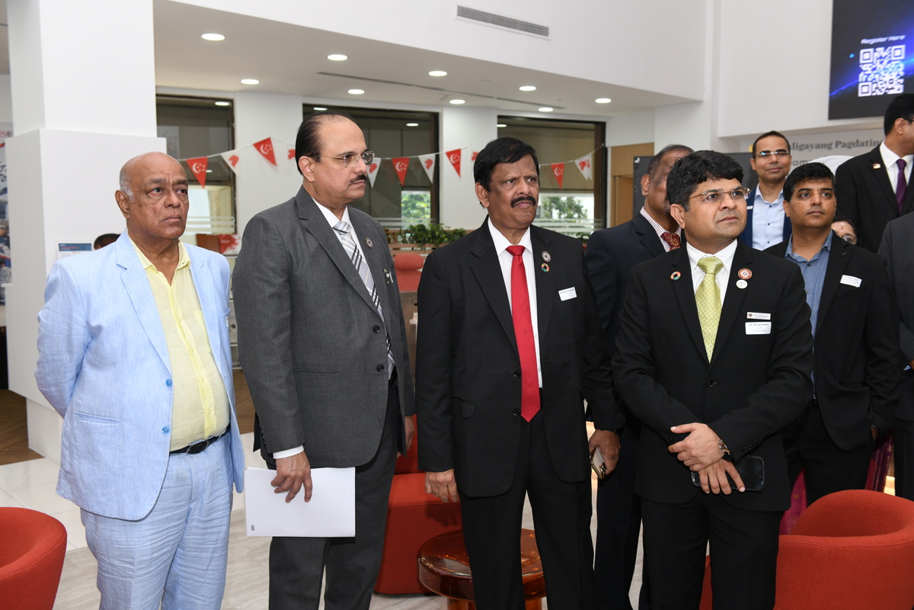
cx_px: 457
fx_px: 863
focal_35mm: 34
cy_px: 305
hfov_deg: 55.8
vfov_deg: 38.9
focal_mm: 34
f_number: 5
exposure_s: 1/160
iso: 640
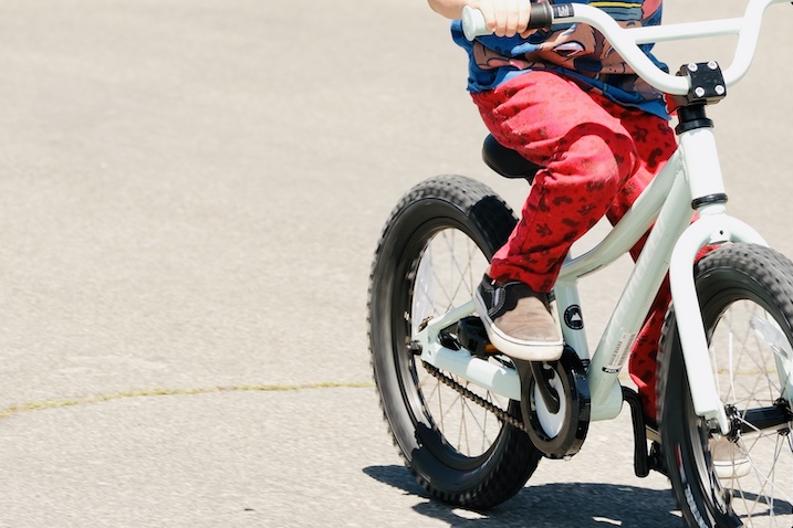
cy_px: 125
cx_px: 630
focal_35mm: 266
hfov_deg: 7.7
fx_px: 5859
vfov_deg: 5.2
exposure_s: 1/350
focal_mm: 106
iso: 125
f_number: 4.5
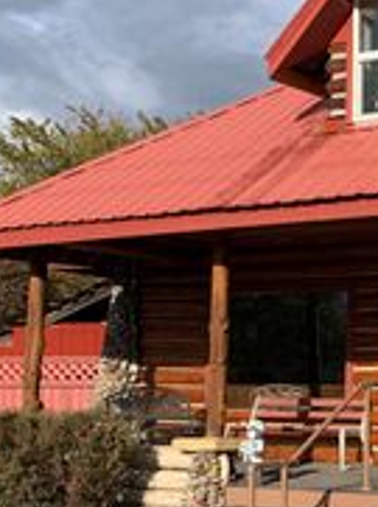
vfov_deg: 27.0
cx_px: 487
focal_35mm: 72
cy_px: 298
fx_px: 1052
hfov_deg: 18.9
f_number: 1.8
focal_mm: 4.25
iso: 25
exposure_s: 1/1953
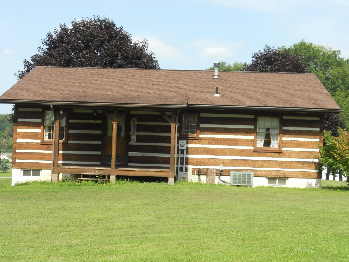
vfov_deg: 27.0
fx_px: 544
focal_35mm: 54
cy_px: 131
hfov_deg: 35.5
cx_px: 174
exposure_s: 1/250
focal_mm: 9.8
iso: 80
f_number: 4.8
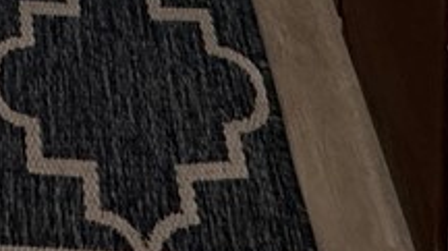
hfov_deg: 17.6
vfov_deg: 6.4
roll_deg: +0.3
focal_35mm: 113
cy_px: -971
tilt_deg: -3.7
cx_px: -153
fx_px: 1341
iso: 160
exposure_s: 1/120
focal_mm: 2.22
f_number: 2.2
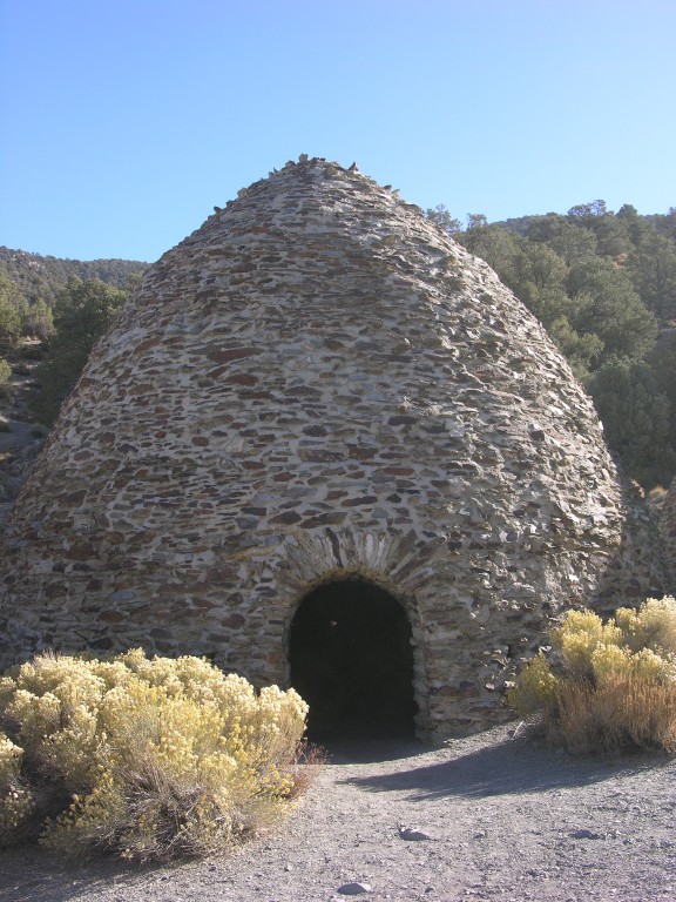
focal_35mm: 42
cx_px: 338
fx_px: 1094
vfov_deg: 44.8
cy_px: 451
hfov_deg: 34.3
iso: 50
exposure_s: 1/129
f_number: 5.2
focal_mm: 10.7
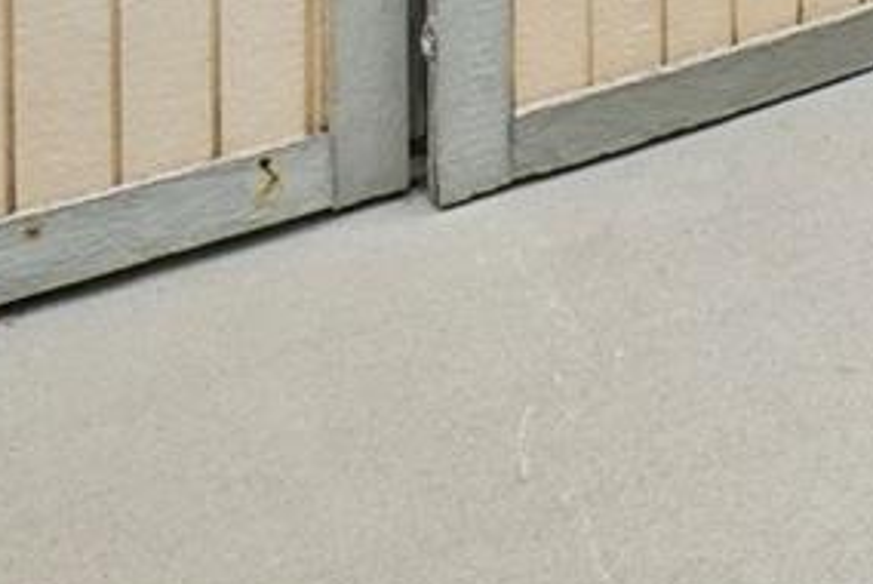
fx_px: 2253
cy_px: -735
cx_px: 1731
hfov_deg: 16.7
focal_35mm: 93
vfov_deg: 12.3
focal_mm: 11
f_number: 8
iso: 400
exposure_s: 1/160
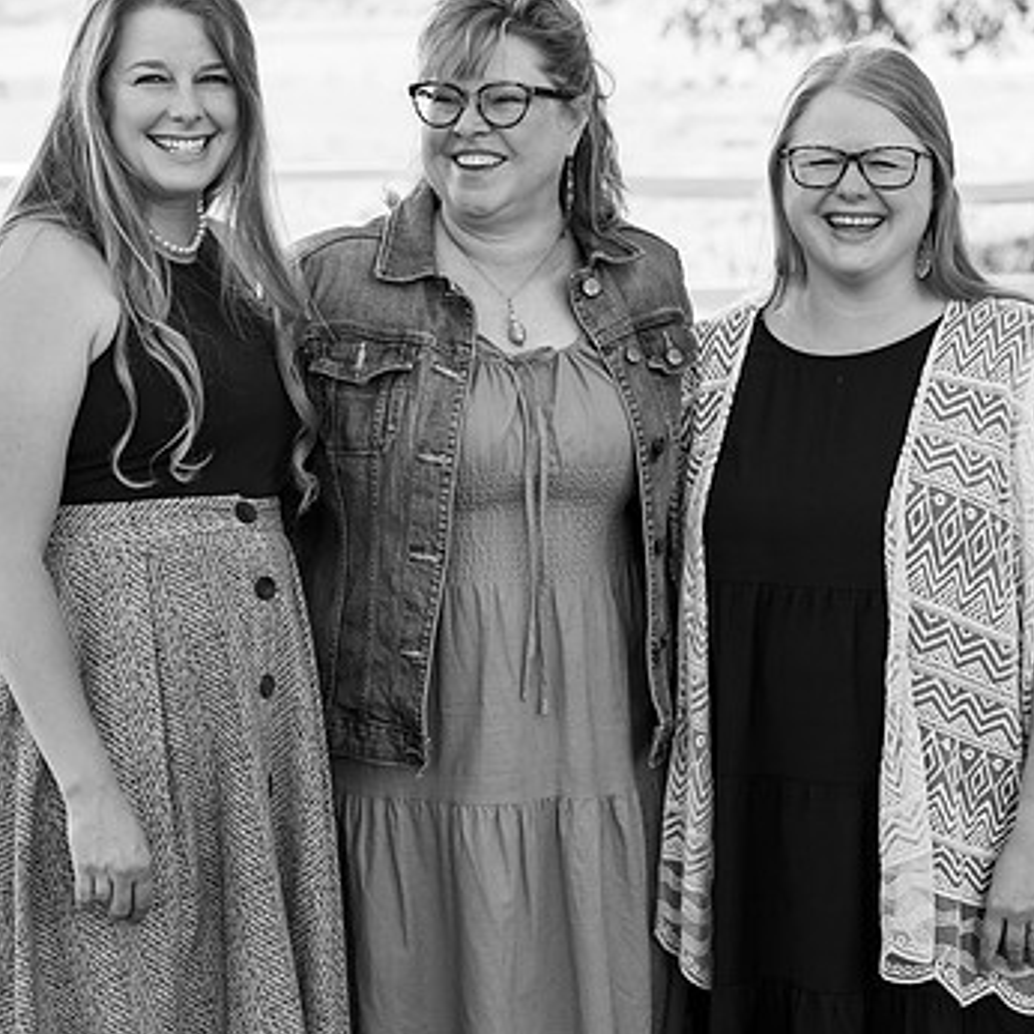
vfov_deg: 14.4
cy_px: 468
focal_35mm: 121
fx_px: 4089
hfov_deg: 14.4
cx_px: 362
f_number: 5.6
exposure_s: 1/500
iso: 500
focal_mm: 85
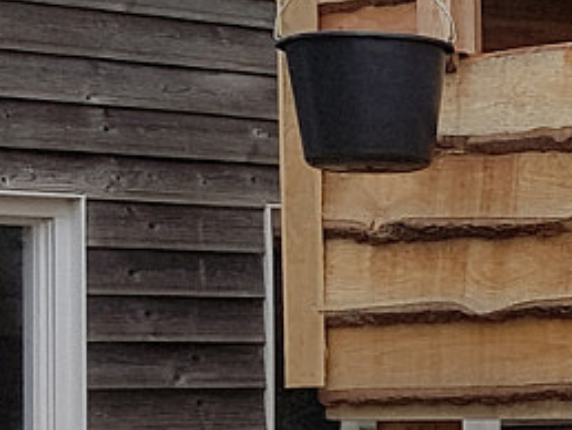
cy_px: 350
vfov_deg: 9.2
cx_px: 1279
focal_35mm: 161
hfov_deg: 10.8
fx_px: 2663
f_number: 1.7
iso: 40
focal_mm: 4.2
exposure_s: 1/676
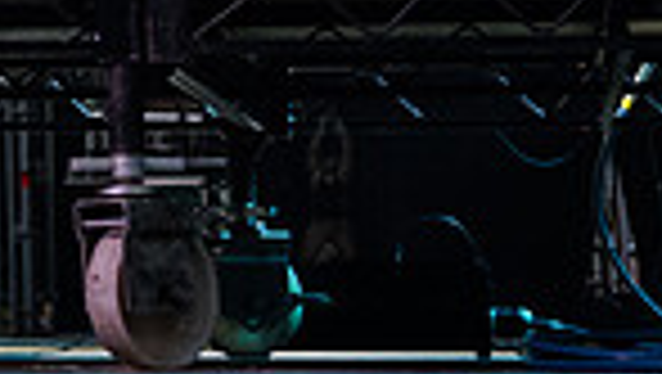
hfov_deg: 7.8
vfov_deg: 4.6
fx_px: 4568
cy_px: -551
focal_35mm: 260
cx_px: -783
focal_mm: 50
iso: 3200
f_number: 4.5
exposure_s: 1/250
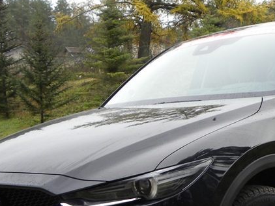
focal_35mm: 80
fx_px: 636
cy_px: 171
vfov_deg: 18.3
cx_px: 188
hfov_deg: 24.3
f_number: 2.8
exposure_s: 1/115
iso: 64
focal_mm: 5.9
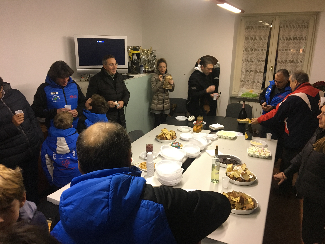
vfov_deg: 48.2
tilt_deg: -16.0
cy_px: 122
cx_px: 162
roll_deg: -0.7
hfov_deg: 61.7
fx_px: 272
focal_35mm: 29
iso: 200
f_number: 2.2
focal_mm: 4.15
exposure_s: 1/33
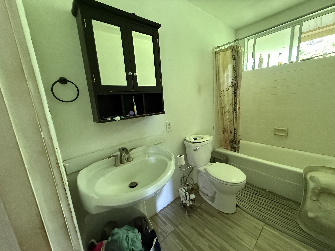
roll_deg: +4.8
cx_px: 168
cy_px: 126
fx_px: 135
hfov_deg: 102.1
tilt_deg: -10.3
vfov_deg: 85.7
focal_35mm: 14
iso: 800
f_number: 2.2
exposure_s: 1/60
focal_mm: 2.22
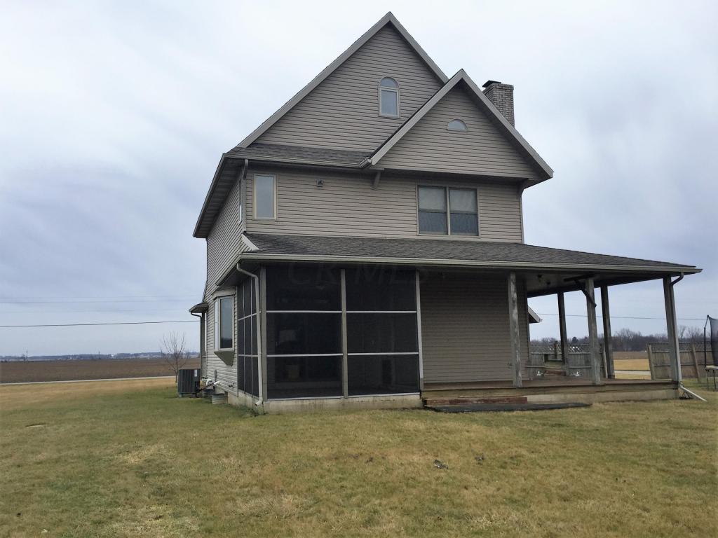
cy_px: 269
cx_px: 359
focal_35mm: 29
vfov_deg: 48.2
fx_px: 602
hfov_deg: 61.7
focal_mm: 4.15
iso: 32
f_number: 2.2
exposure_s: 1/898
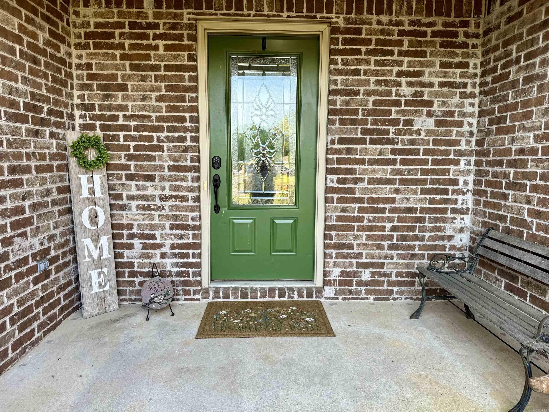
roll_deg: -1.0
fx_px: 381
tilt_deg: -6.7
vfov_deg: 56.8
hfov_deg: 71.6
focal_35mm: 24
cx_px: 274
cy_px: 206
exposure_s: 1/124
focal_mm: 6.76
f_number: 1.78
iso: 64
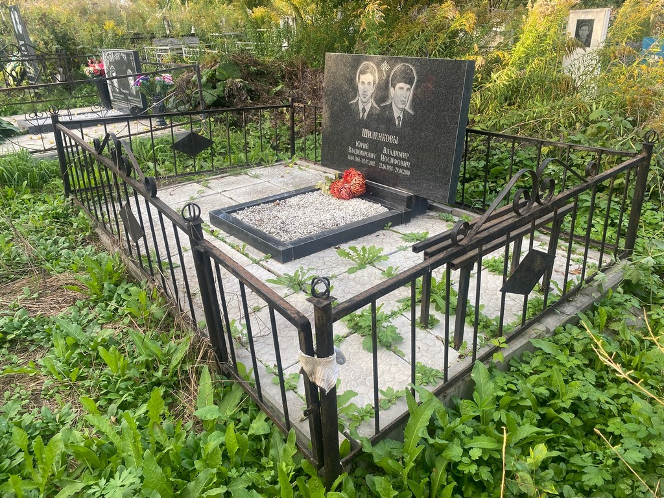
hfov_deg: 67.3
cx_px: 332
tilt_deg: -21.3
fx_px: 499
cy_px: 249
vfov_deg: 53.1
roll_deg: +4.0
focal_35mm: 26
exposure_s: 1/121
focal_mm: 4.25
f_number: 1.8
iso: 40
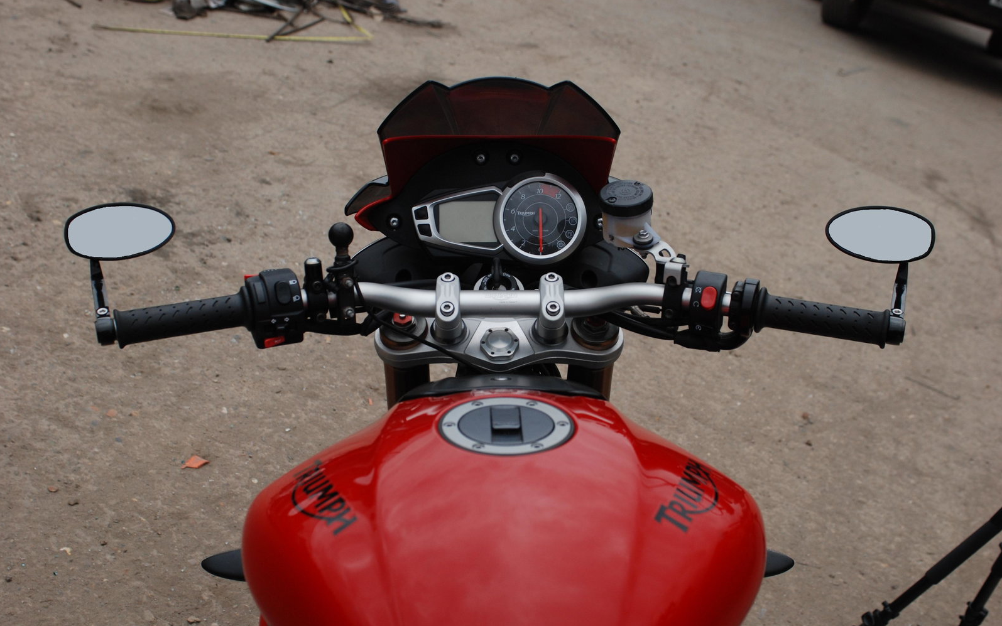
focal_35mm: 43
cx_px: 500
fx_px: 1174
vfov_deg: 29.9
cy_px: 321
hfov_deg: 46.2
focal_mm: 28
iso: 250
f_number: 5
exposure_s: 1/125
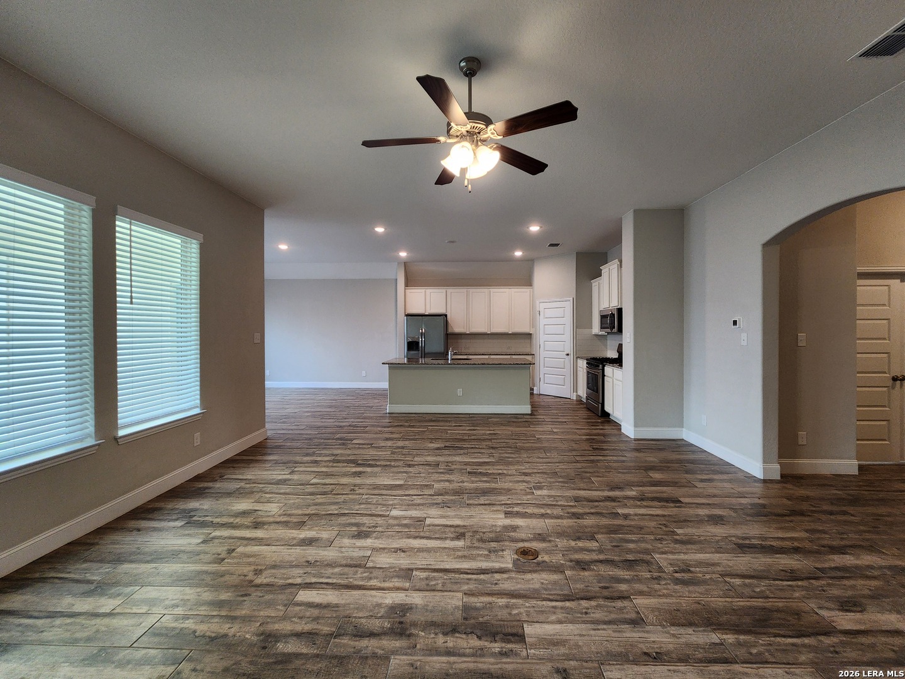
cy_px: 340
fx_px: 340
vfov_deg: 89.9
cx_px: 452
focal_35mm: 13
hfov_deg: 106.2
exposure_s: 1/60
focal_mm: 2.2
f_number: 2.2
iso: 125
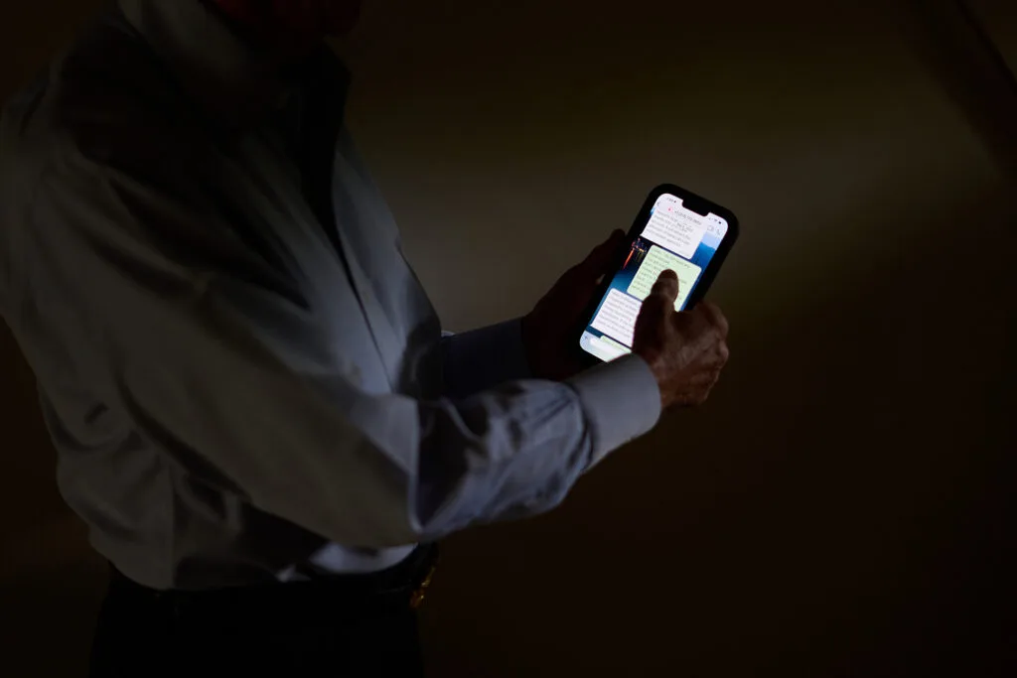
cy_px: 339
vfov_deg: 27.0
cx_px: 508
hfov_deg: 39.6
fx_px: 1413
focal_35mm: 50
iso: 500
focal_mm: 50
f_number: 1.8
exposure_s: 1/60
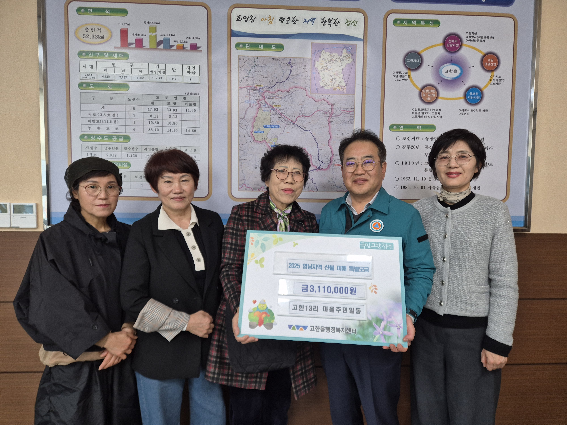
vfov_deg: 58.9
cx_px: 284
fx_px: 377
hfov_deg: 73.9
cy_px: 212
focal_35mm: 23
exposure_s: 1/120
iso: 160
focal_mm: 5.4
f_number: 1.8
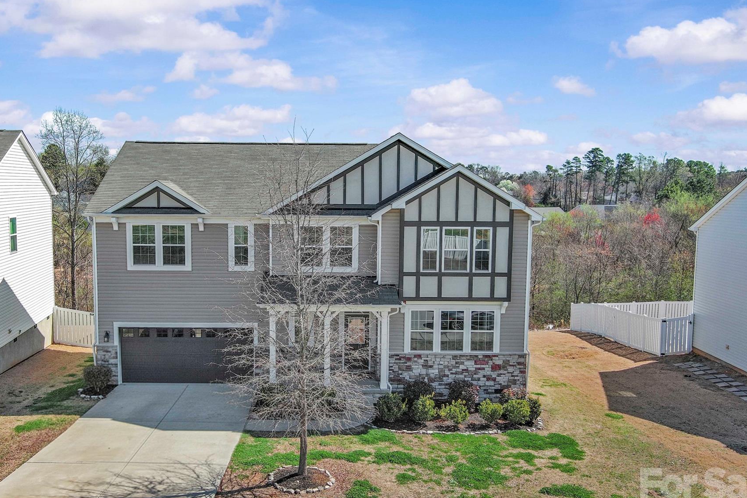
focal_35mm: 35
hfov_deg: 54.3
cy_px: 254
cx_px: 330
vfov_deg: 37.8
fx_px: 726
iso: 100
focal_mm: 10.57
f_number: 2.8
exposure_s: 1/1500
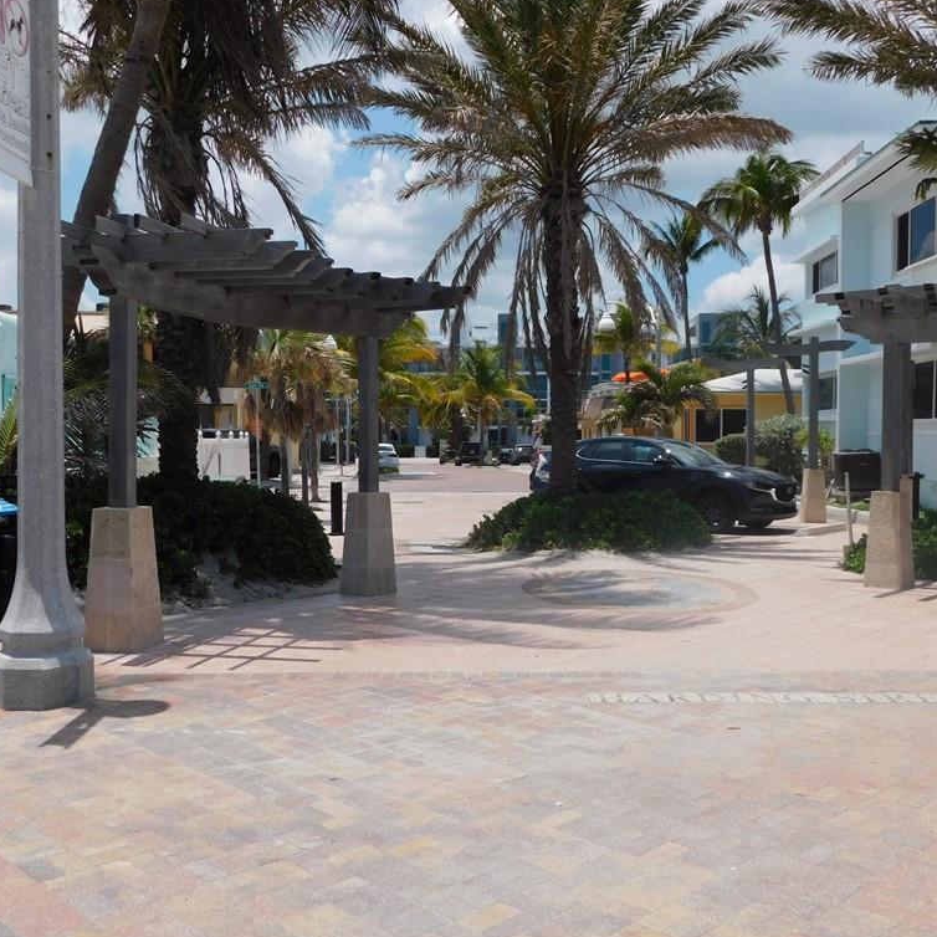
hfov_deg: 46.0
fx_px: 1102
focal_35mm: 36
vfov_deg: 46.0
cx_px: 502
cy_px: 468
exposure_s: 1/640
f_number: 6.4
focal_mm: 5.3
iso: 125
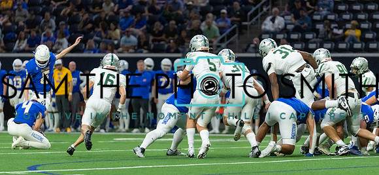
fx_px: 2425
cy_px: 91
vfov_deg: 4.1
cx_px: 170
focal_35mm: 251
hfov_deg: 8.9
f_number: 2.8
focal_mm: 200
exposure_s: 1/1250
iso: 4000
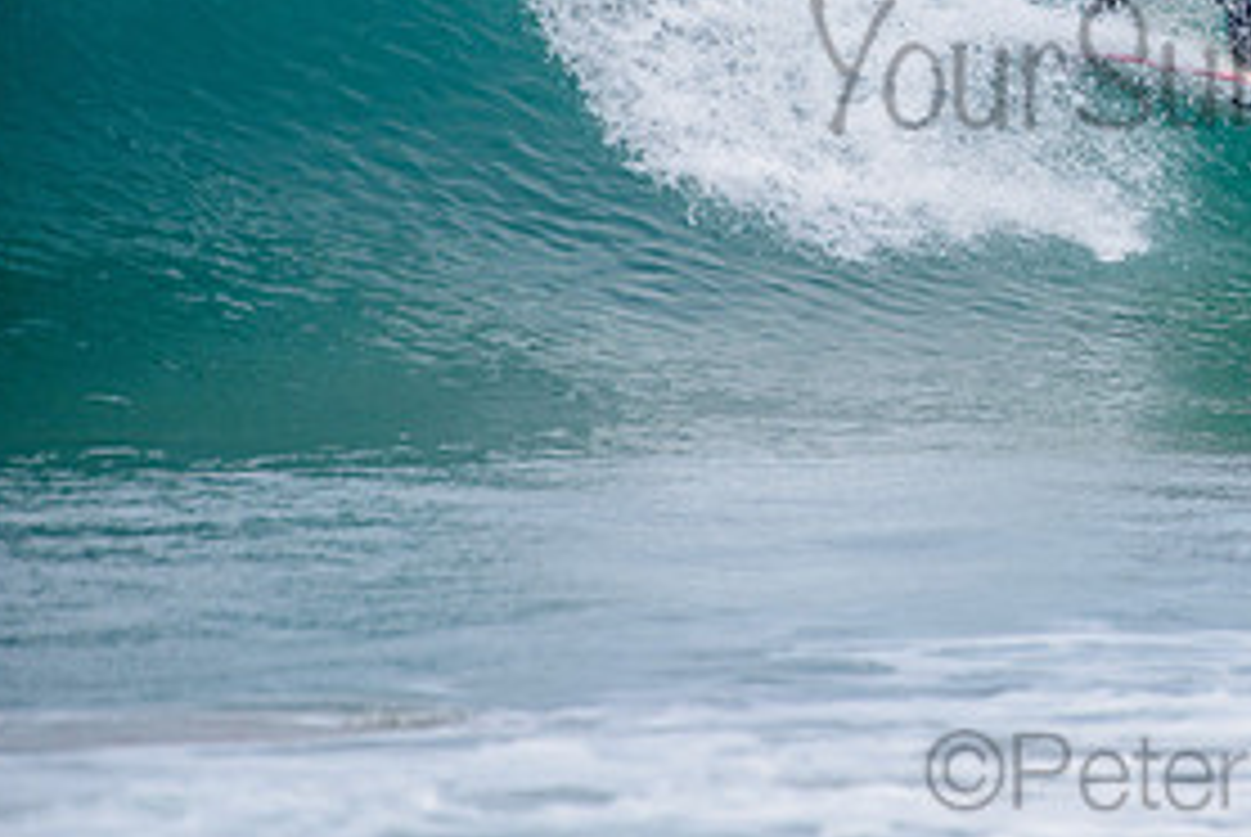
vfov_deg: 1.3
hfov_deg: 2.0
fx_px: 36247
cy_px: 25
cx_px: 1274
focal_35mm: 1042
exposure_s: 1/2000
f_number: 5.6
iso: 250
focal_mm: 500
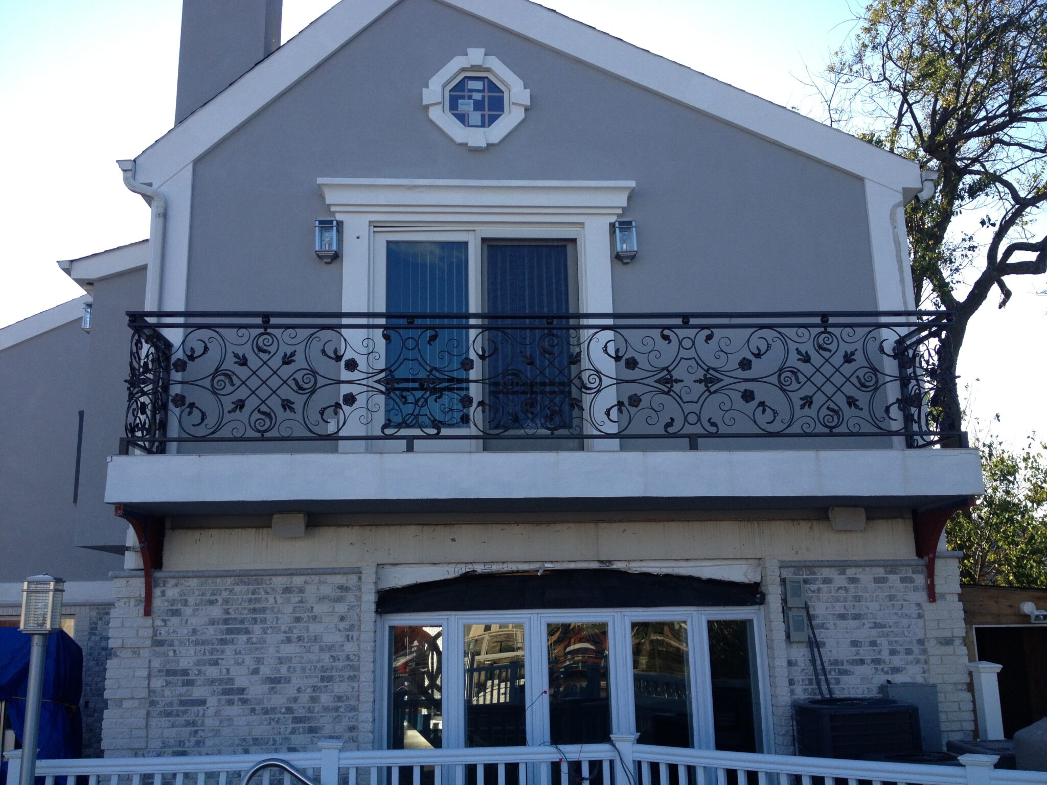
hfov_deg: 52.6
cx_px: 524
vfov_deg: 40.7
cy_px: 392
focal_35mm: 35
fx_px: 1059
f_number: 2.4
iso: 64
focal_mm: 4.28
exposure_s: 1/657
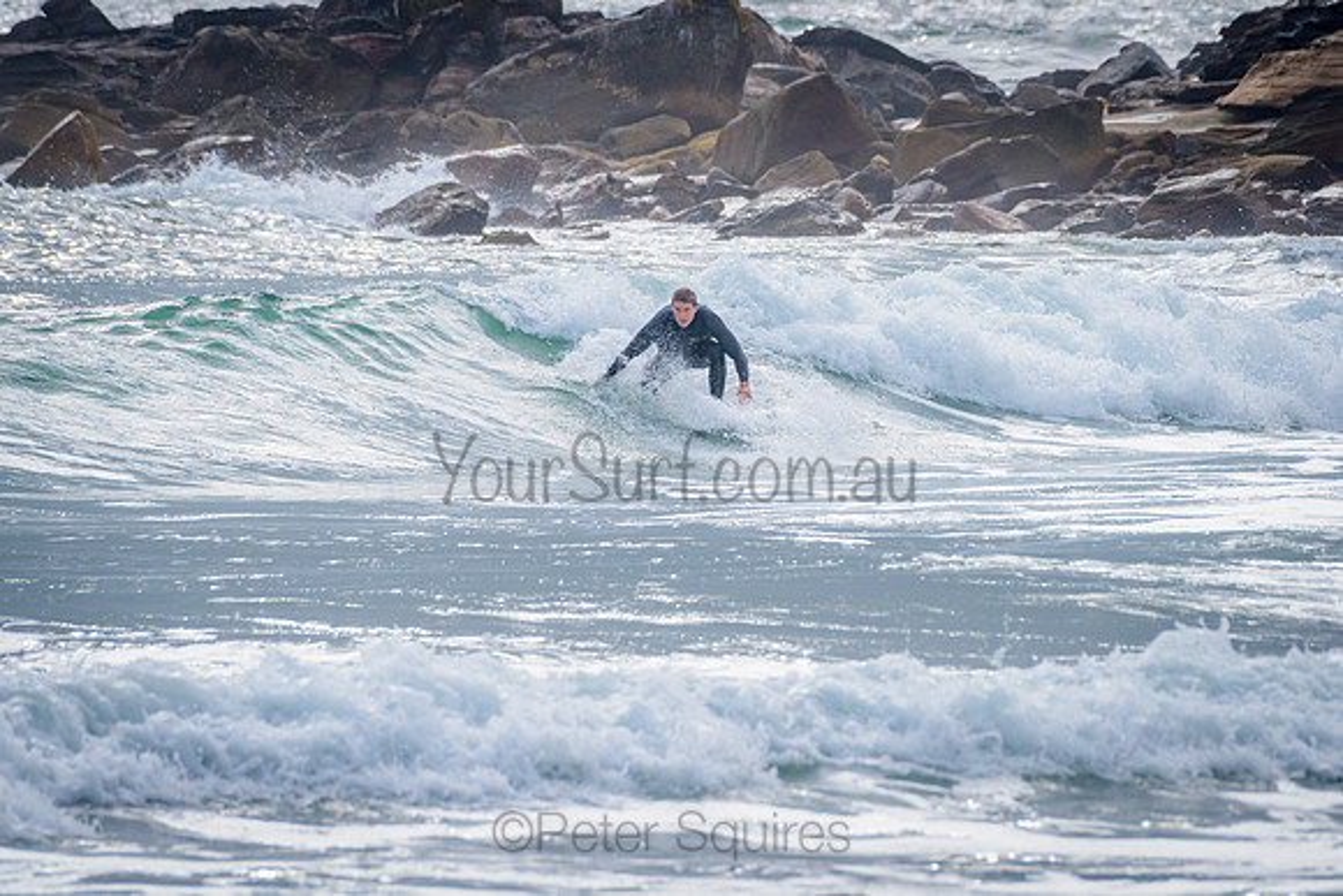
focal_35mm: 613
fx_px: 22869
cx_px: 733
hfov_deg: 3.4
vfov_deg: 2.2
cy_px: 347
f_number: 9
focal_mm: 500
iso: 800
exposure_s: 1/2000
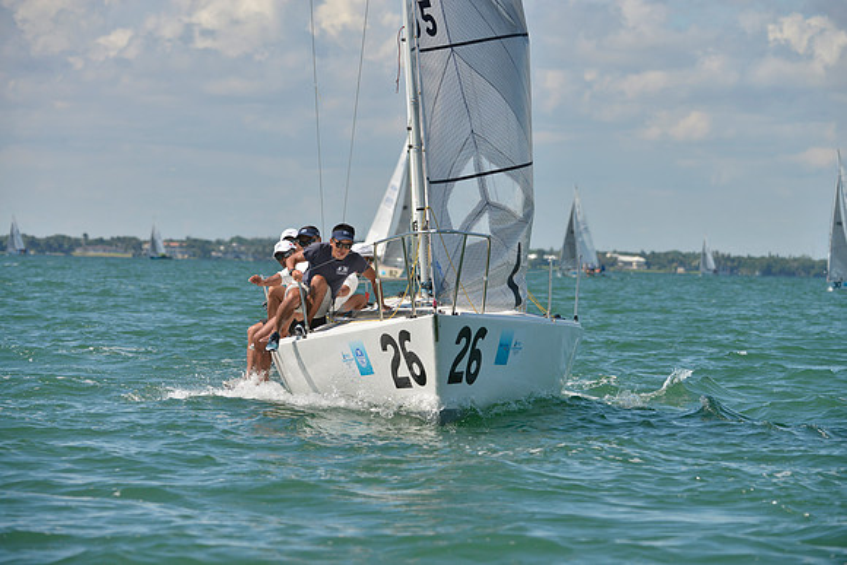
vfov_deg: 6.9
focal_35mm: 200
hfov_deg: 10.3
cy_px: 282
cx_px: 424
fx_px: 4706
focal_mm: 200
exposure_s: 1/1000
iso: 200
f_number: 7.1
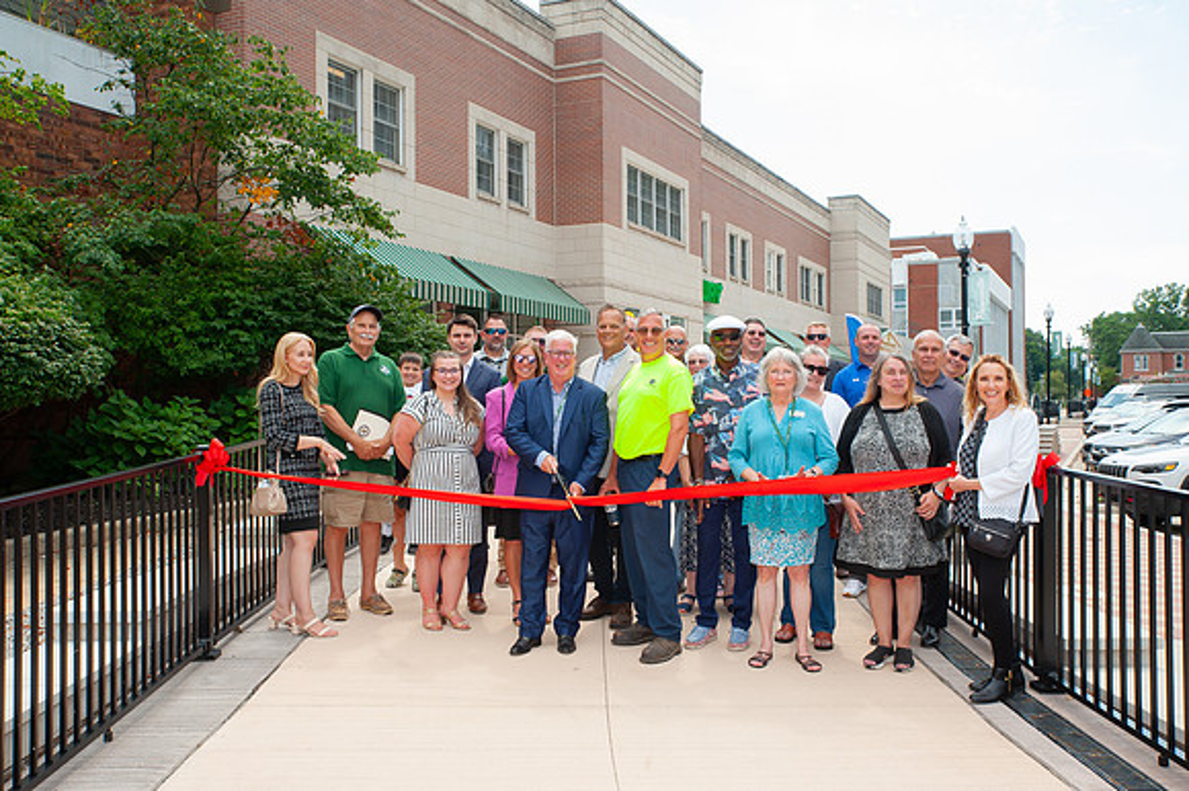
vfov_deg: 37.8
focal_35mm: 35
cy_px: 396
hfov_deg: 54.5
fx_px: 1155
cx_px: 594
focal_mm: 35
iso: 400
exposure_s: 1/200
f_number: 13
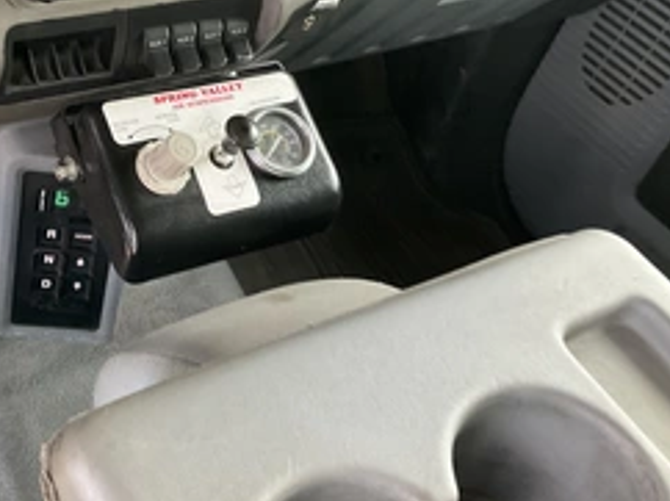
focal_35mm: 48
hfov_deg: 38.5
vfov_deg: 30.2
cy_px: 213
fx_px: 928
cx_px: 155
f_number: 1.8
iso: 100
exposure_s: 1/60
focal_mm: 3
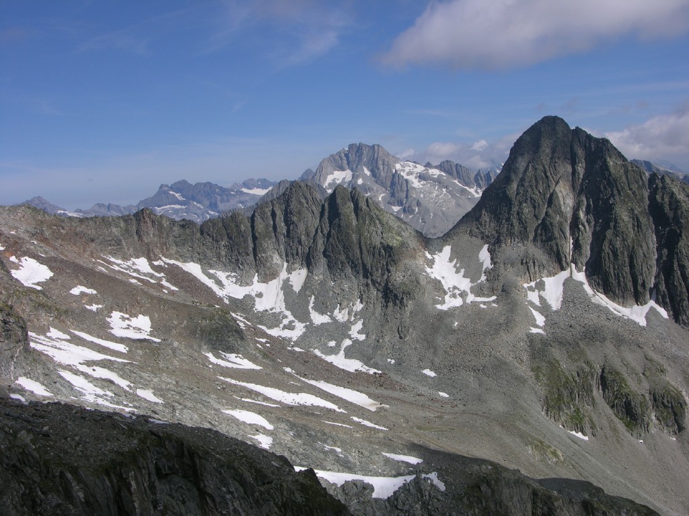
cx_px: 344
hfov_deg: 41.2
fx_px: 916
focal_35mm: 46
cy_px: 258
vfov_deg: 31.5
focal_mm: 11.6
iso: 50
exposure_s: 1/294
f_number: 7.5
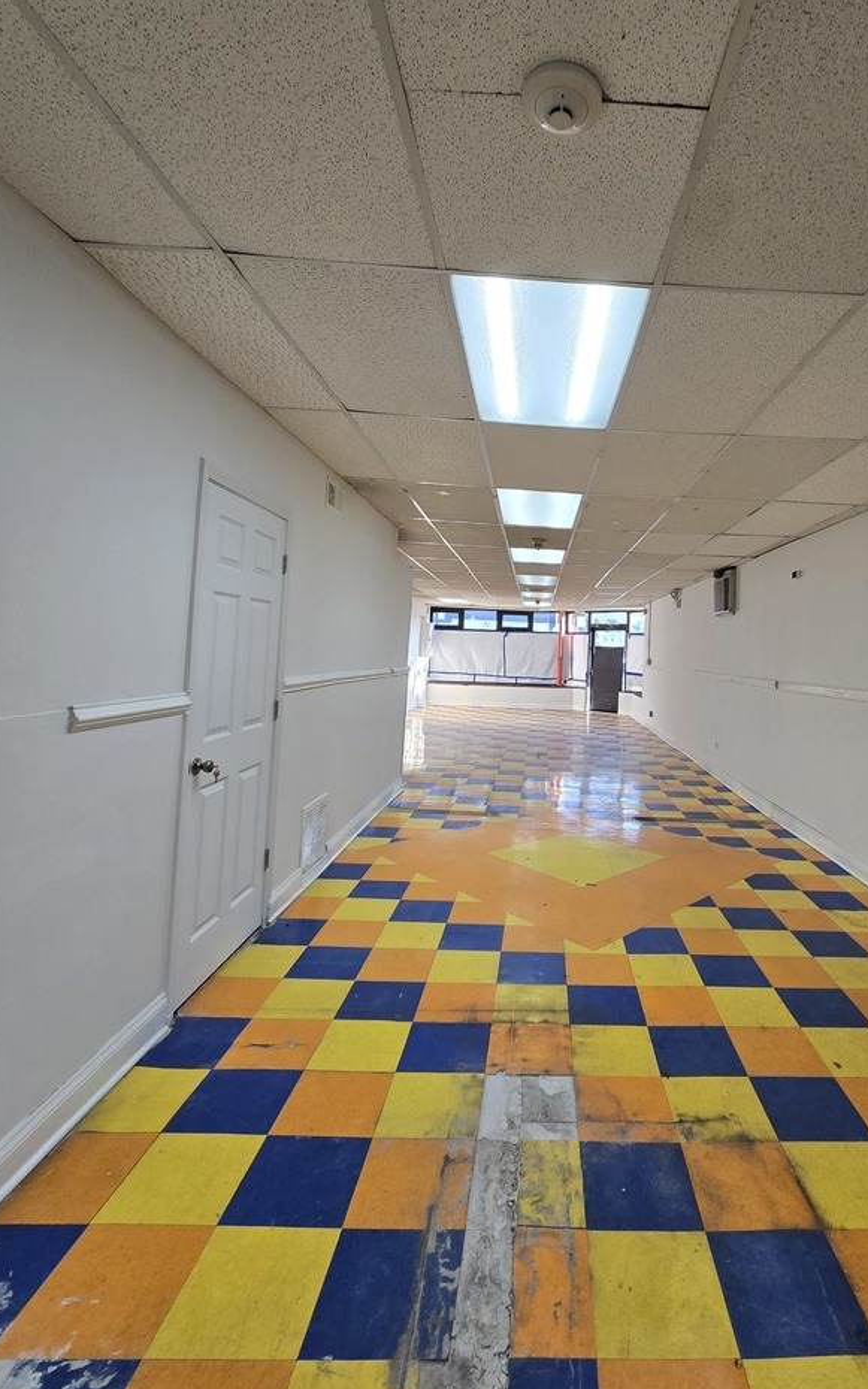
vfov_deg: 97.3
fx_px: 606
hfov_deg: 69.4
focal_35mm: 16
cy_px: 609
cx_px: 571
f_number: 2.2
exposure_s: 1/60
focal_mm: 2.2
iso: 64
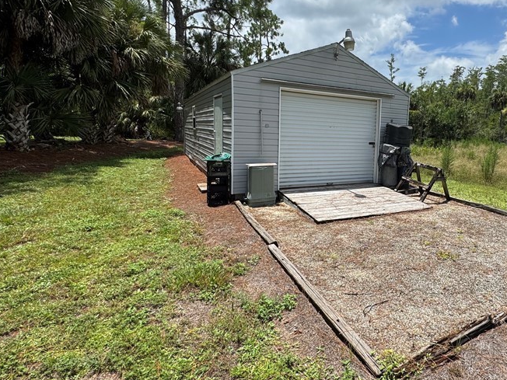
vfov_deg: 60.9
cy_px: 166
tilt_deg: -7.3
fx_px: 322
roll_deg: -2.4
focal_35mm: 22
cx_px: 364
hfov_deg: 72.4
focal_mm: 2.22
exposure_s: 1/1976
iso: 50
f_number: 2.2
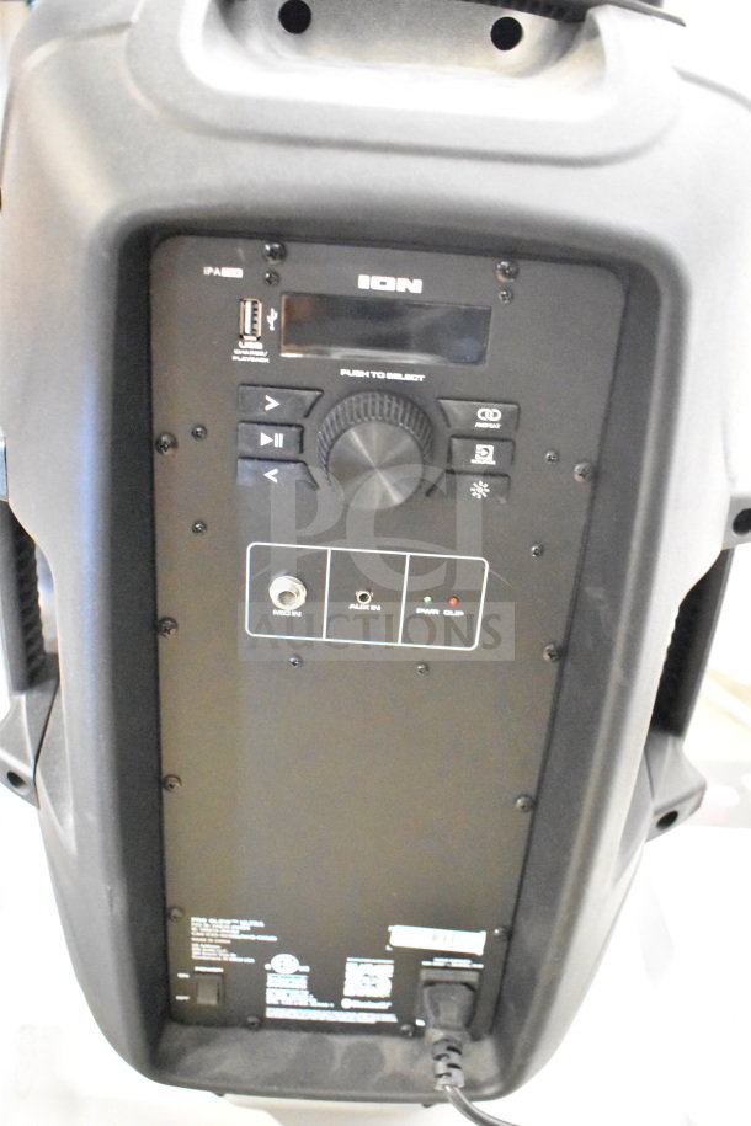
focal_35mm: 33
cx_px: 376
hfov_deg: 40.0
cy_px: 563
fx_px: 1033
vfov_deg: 57.2
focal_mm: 22
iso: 25600
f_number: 3.8
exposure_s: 1/25
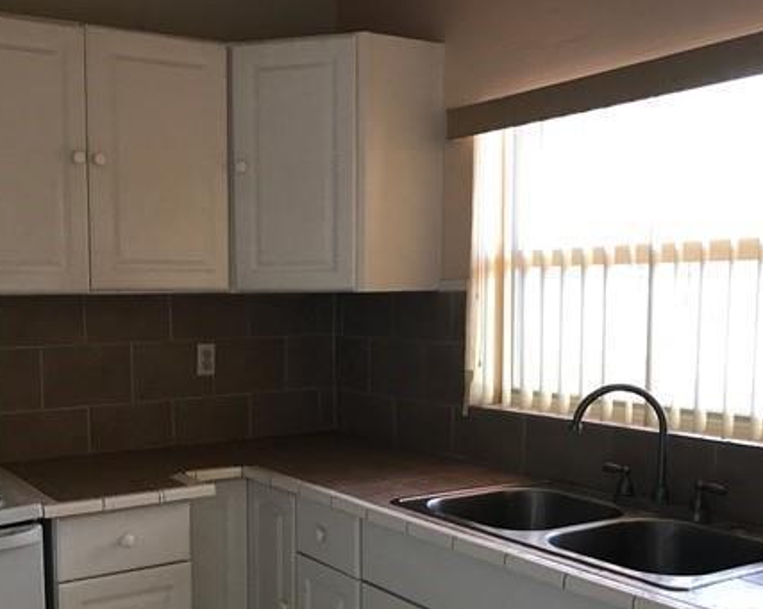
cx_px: 273
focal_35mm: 41
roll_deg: +0.2
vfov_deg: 36.2
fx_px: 925
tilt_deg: -6.0
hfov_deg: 44.3
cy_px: 393
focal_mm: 3.99
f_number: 1.8
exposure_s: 1/15
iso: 40
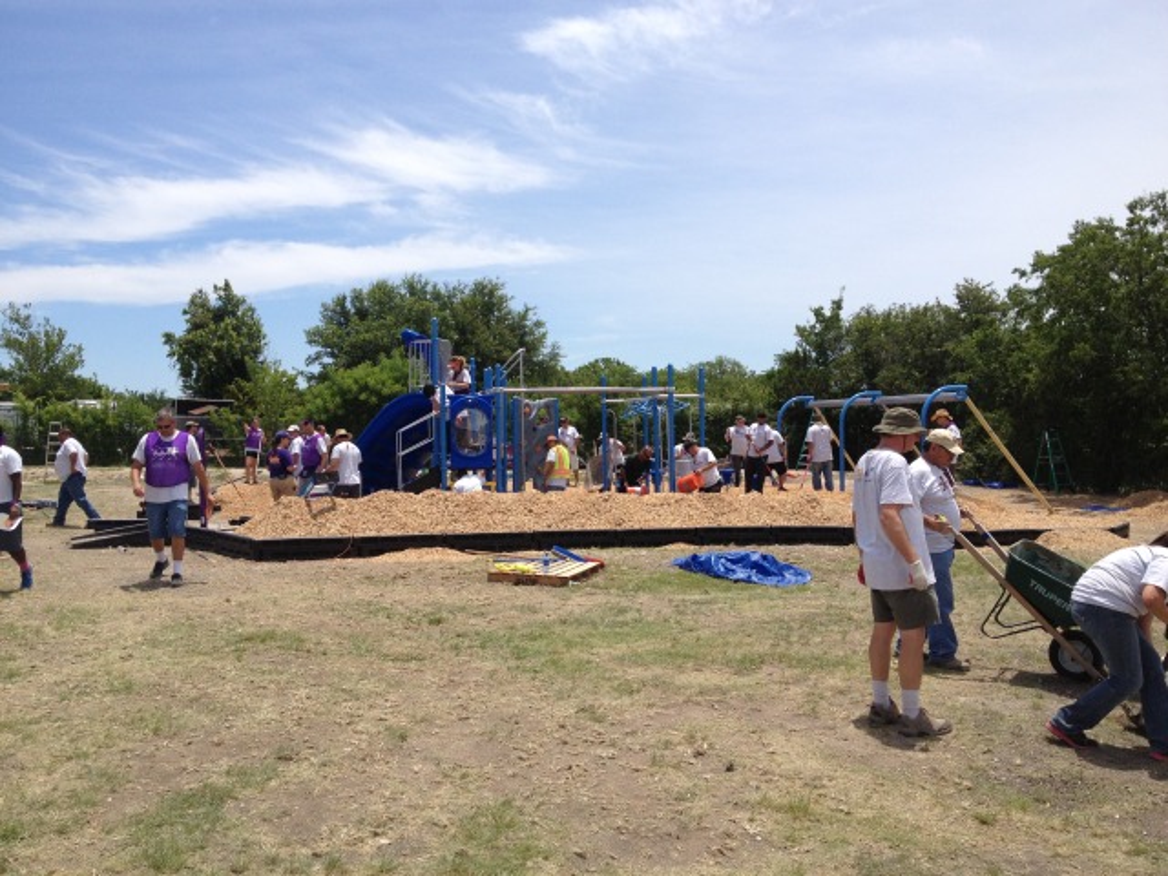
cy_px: 438
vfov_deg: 40.7
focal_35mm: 35
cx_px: 584
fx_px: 1181
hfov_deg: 52.6
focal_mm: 4.28
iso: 50
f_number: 2.4
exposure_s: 1/2304
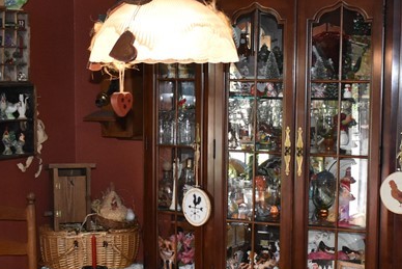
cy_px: 174
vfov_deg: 16.2
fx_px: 938
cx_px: 223
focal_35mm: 84
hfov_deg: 24.2
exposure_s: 1/200
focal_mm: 20
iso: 2000
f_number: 3.5
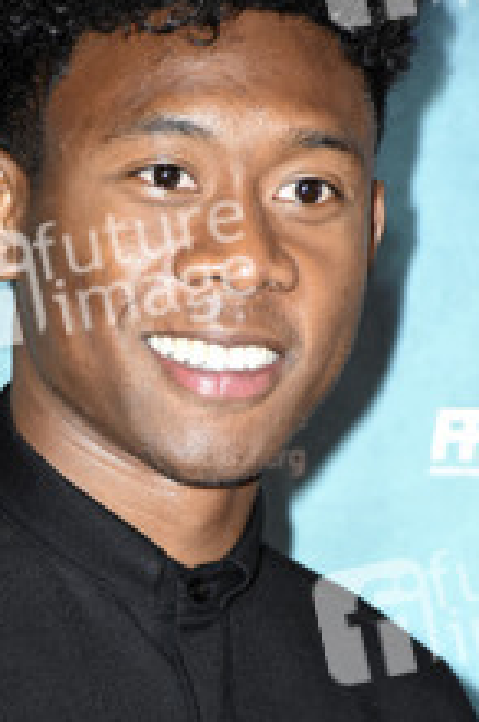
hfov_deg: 3.6
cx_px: 184
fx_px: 7648
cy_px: 443
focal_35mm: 382
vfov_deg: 5.4
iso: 1600
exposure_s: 1/160
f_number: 5.6
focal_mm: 140
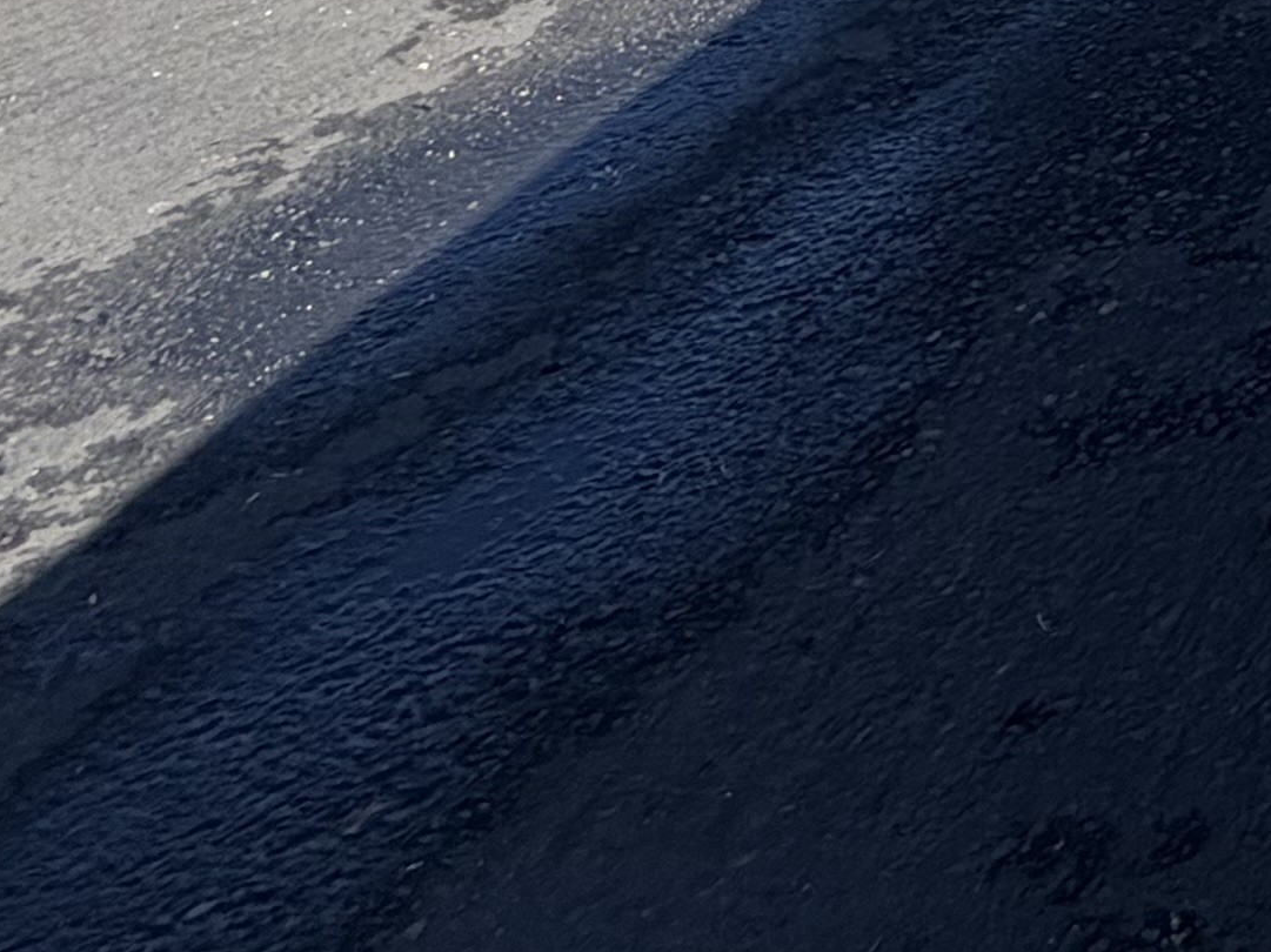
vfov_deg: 14.9
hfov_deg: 17.1
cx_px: 2694
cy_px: -1127
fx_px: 2716
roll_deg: -0.8
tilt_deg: -5.1
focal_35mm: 74
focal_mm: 2.22
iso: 32
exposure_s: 1/770
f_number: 2.2
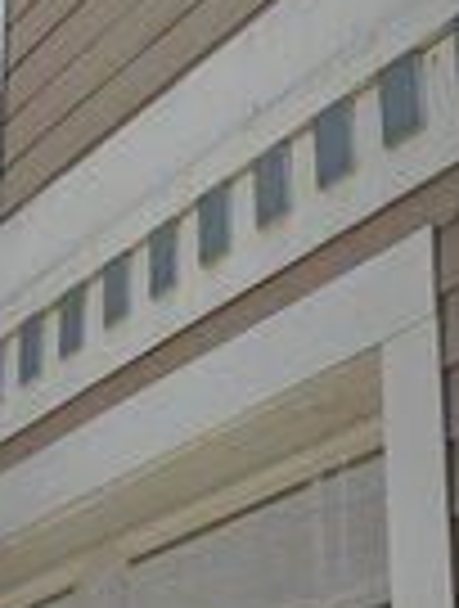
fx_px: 2041
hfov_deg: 12.8
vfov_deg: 16.8
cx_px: 68
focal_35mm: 116
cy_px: 115
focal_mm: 6.3
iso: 80
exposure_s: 1/5958
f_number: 1.7
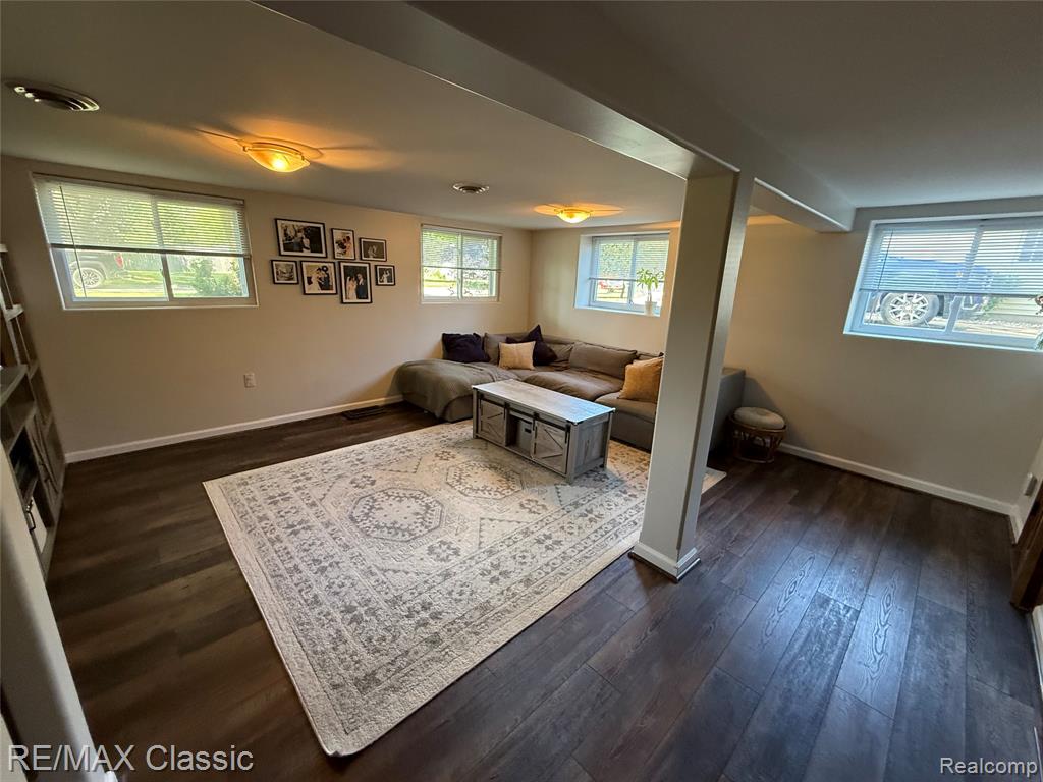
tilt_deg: -14.6
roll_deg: -2.3
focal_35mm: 14
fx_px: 422
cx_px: 522
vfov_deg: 85.7
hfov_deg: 102.1
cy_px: 391
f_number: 2.2
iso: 500
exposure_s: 1/120
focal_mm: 2.22
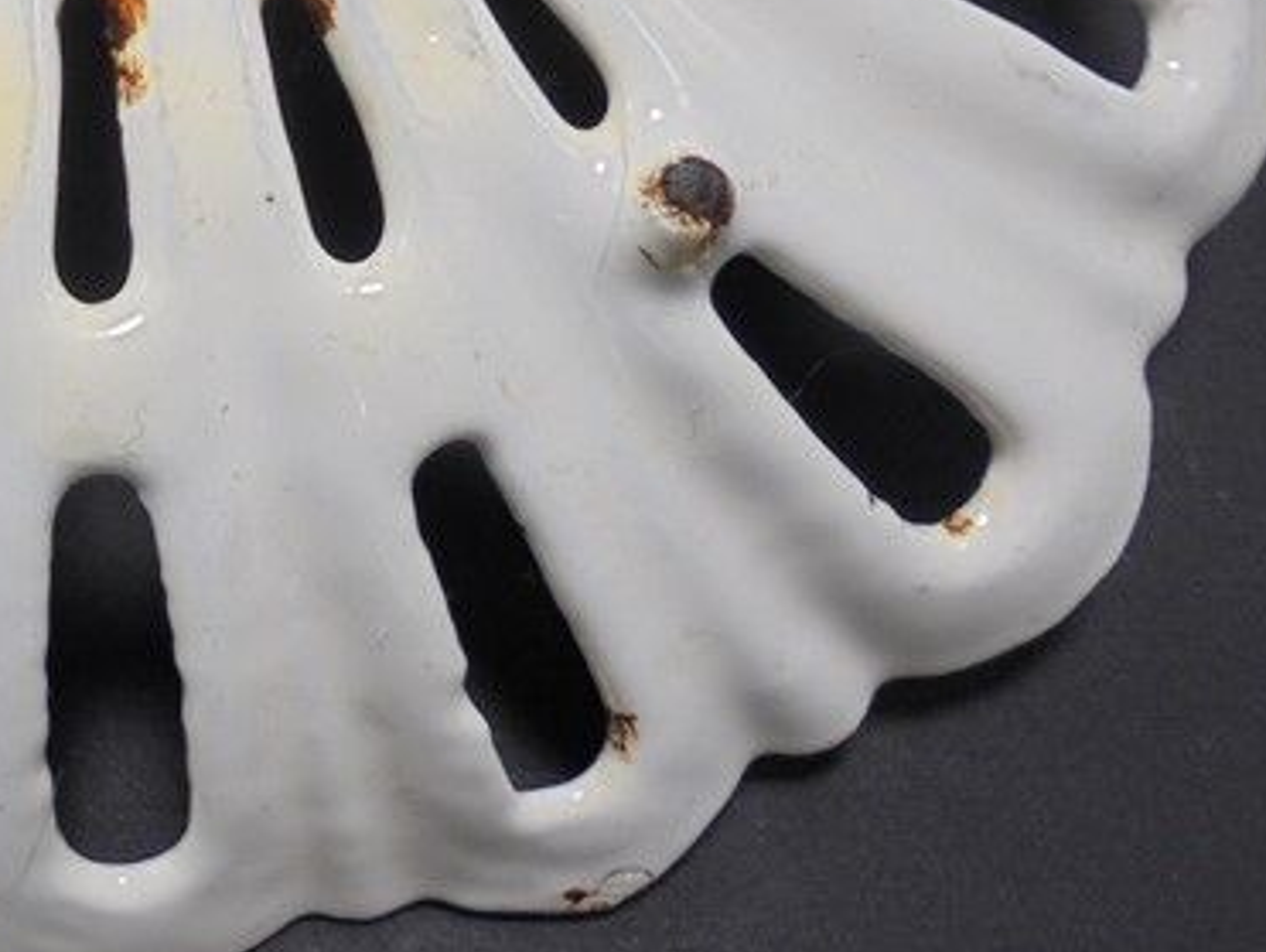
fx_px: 2306
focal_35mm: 63
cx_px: 126
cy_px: 114
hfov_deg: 29.4
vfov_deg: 22.8
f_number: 3.5
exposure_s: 1/60
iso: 100
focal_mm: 4.6
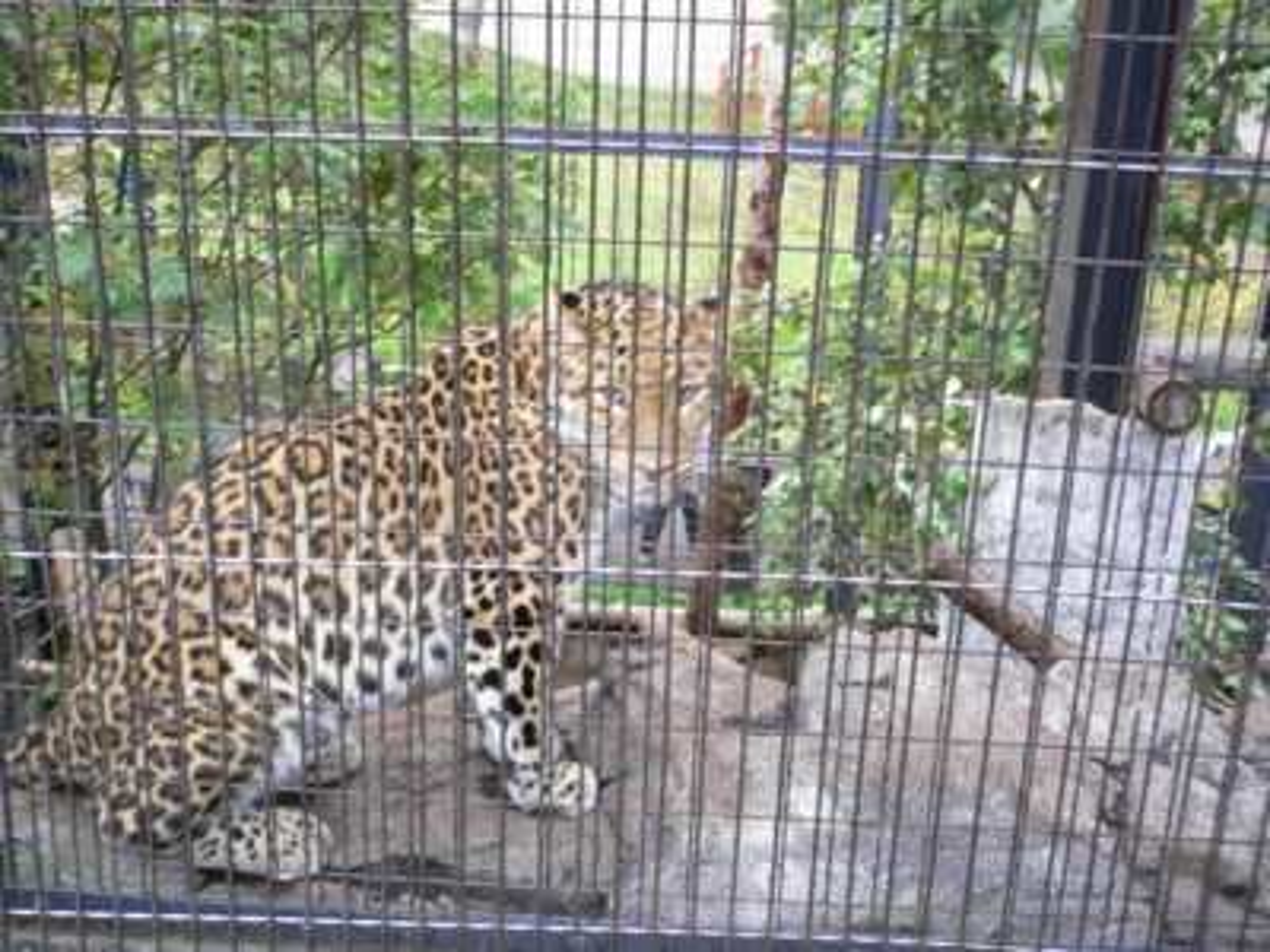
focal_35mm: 35
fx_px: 1284
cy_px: 476
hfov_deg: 52.6
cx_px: 635
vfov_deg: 40.7
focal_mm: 5.8
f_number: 2.8
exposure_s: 1/25
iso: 100
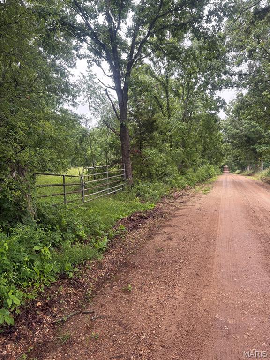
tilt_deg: -3.3
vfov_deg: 67.3
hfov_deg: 53.1
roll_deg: +0.2
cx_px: 135
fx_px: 270
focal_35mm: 26
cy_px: 180
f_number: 1.6
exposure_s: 1/339
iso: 64
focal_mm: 5.96
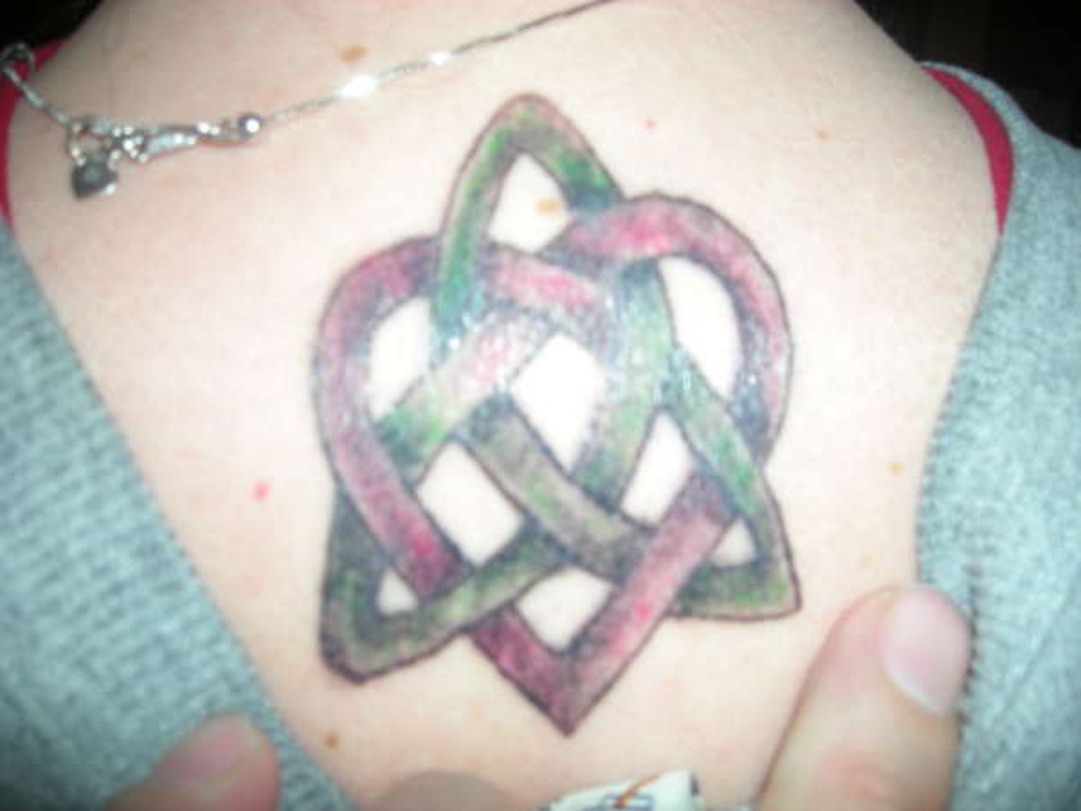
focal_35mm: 35
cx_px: 540
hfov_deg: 52.6
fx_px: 1093
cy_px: 406
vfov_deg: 40.7
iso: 50
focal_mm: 5.7
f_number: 2.8
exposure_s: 1/60
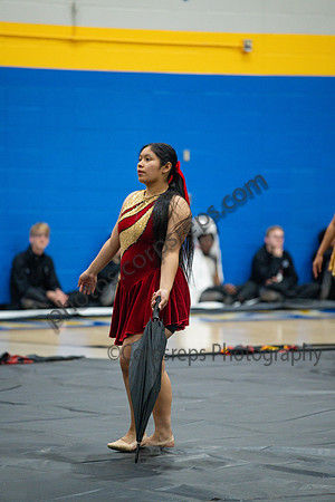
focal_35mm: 200
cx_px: 168
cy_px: 251
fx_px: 2791
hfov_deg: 6.9
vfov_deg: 10.3
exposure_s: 1/500
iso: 5000
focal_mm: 200
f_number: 4
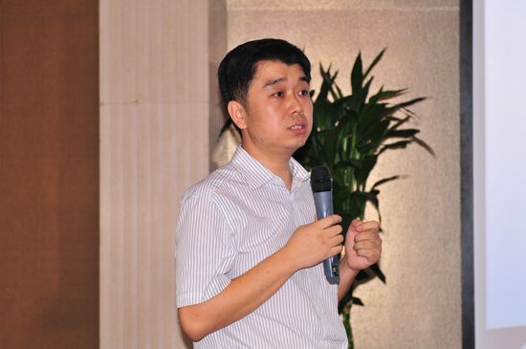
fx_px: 1313
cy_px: 174
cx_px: 263
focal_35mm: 90
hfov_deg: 22.7
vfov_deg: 15.1
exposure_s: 1/60
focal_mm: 60
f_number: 4
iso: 400
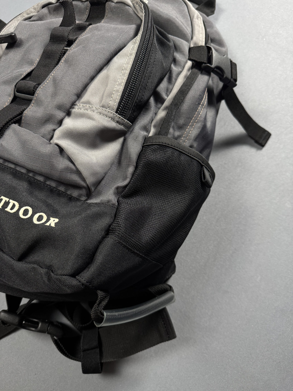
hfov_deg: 56.8
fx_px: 271
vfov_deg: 71.6
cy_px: 196
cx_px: 146
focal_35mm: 24
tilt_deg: -72.9
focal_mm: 6.76
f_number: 1.78
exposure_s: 1/60
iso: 320
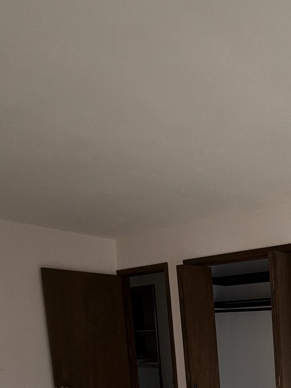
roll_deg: +1.8
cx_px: 339
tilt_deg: -7.3
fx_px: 392
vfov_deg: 45.7
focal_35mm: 35
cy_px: 373
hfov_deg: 33.8
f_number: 2.2
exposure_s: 1/121
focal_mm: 2.22
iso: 125
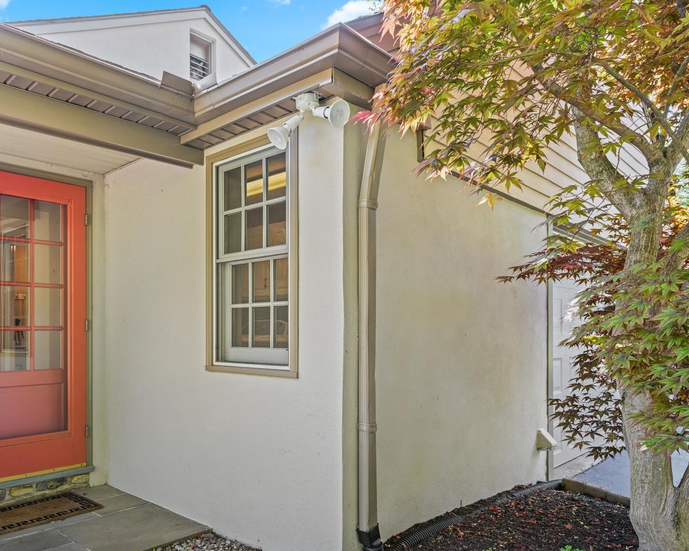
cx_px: 226
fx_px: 530
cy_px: 334
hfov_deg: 64.2
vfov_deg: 54.5
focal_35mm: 26
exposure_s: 1/20
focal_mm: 19
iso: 500
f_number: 8
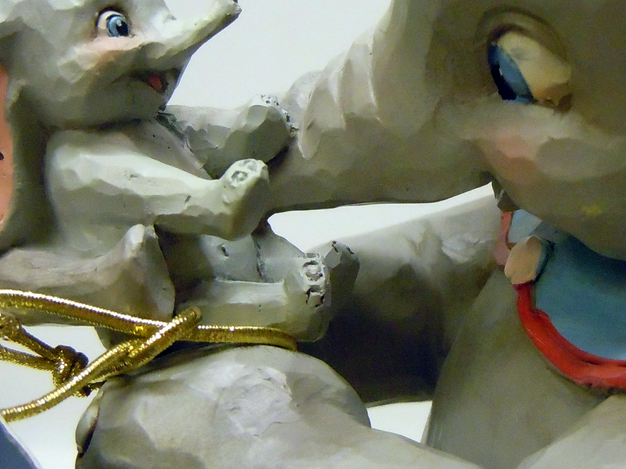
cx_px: 381
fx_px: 1085
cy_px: 201
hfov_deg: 32.1
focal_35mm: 60
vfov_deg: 24.4
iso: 800
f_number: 3.5
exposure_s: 1/100
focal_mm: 5.4
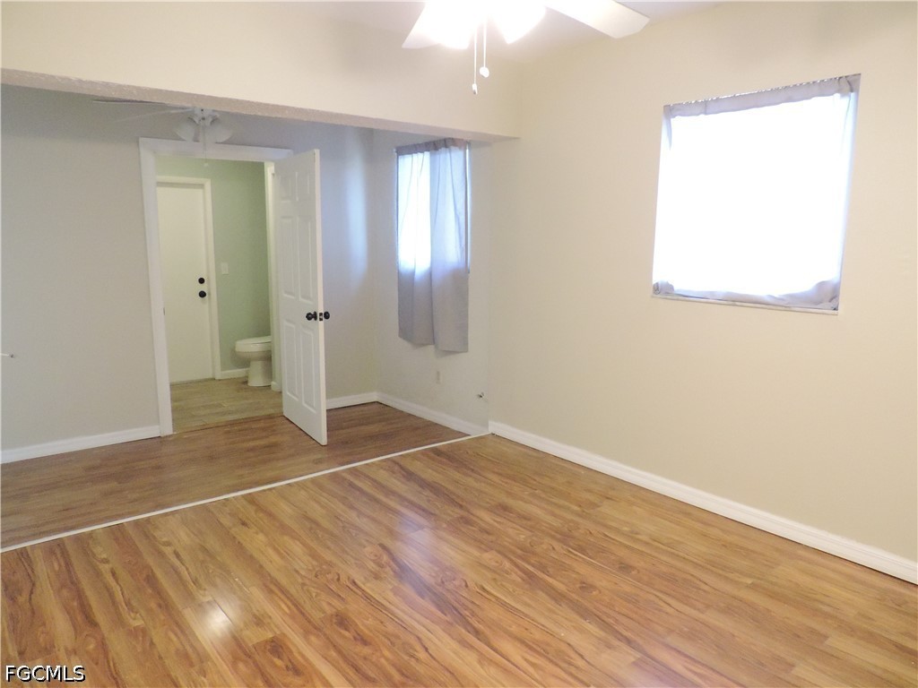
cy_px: 344
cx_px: 459
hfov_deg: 71.6
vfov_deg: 56.8
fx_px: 636
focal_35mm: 24
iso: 1600
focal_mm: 4.3
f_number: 3
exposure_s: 1/50
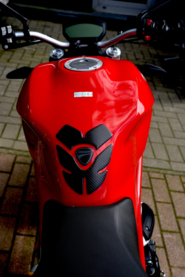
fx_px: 347
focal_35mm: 45
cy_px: 138
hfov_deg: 29.9
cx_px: 92
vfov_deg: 43.6
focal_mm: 45
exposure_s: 1/200
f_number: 7.1
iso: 100
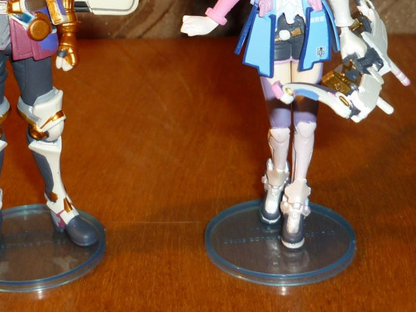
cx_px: 178
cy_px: 29
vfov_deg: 20.6
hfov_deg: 27.8
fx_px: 841
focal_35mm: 70
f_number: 2.8
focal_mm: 5.5
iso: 100
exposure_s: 1/30
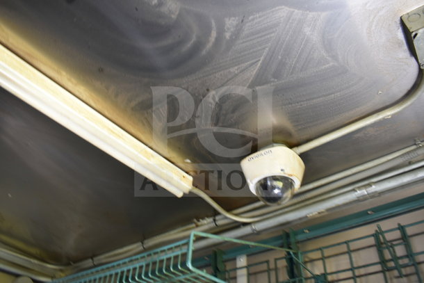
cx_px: 212
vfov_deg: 48.0
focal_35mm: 27
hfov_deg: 67.4
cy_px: 142
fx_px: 318
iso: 400
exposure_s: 1/30
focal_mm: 18
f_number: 3.5
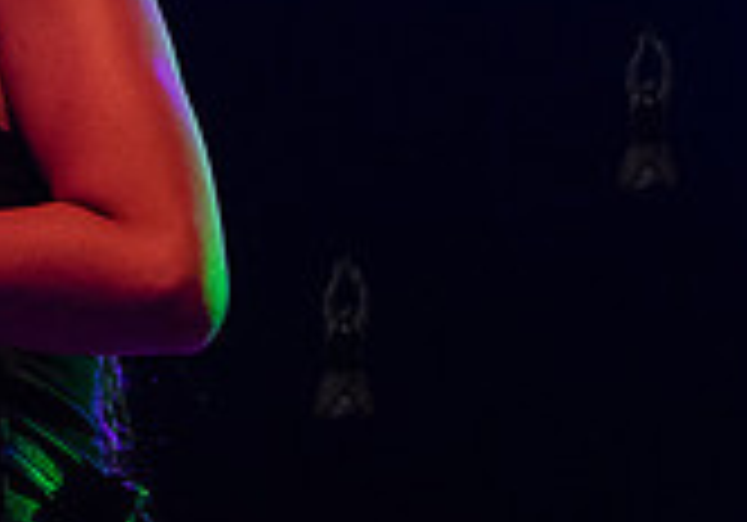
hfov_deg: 8.9
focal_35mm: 222
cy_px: 107
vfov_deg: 6.4
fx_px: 4676
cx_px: -316
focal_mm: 56
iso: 6400
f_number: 3.5
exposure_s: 1/400
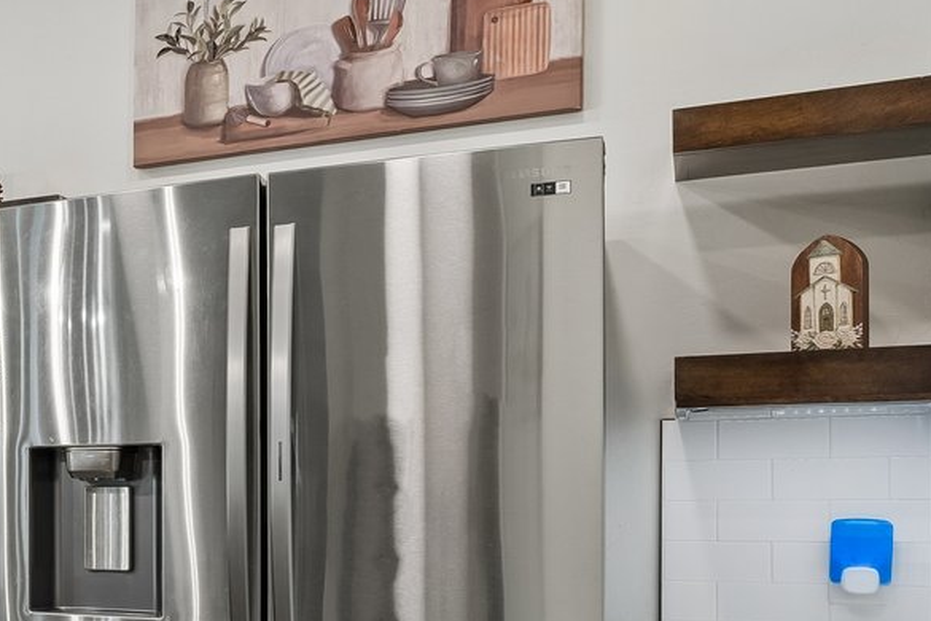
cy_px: 526
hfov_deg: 24.2
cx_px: -590
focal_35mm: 56
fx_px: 1448
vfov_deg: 23.7
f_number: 8
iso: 200
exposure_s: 1/60
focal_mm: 16
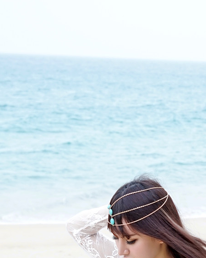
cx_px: 135
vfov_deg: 17.0
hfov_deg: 14.0
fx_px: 839
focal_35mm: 110
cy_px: 266
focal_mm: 37
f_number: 4
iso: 125
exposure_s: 1/90
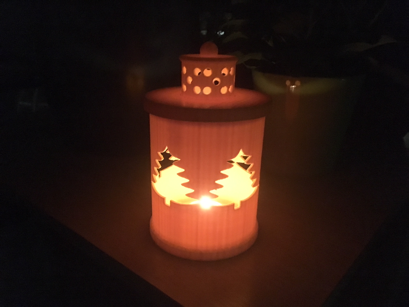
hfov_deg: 61.7
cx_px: 204
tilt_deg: -19.6
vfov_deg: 48.2
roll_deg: -1.9
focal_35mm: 29
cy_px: 154
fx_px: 343
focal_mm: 4.15
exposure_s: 1/17
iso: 2000
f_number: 2.2
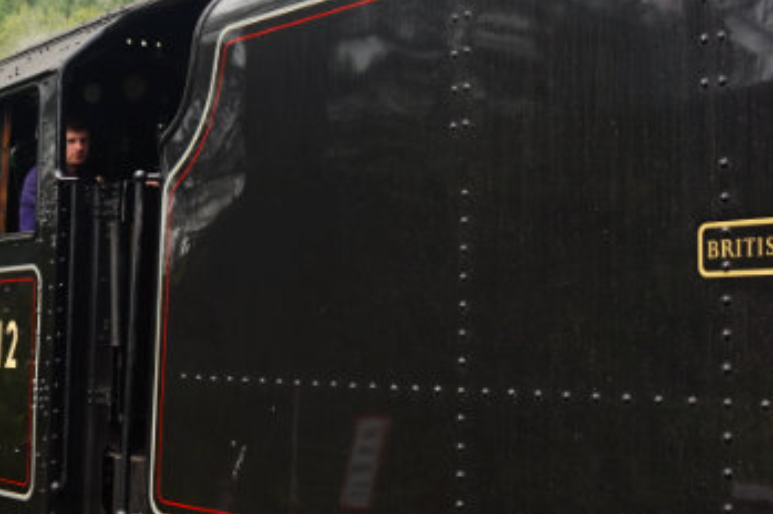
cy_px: 126
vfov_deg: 18.7
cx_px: 175
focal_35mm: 72
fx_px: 1548
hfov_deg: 27.6
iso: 100
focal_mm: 21
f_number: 6.3
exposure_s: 1/60
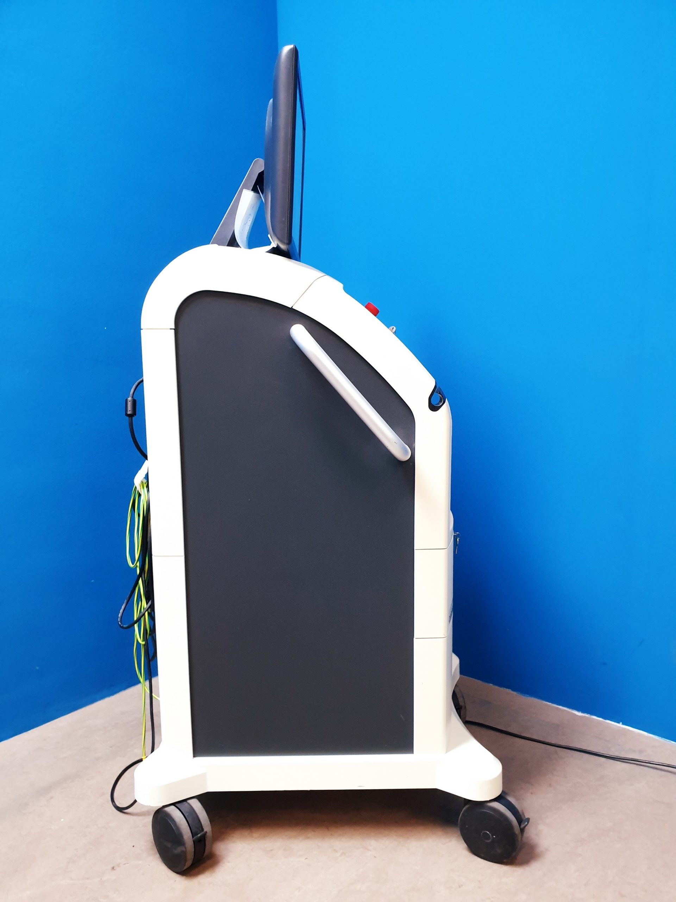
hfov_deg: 53.1
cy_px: 451
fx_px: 677
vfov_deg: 67.3
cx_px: 338
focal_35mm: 26
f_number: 2.4
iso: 320
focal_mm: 4.3
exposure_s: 1/33
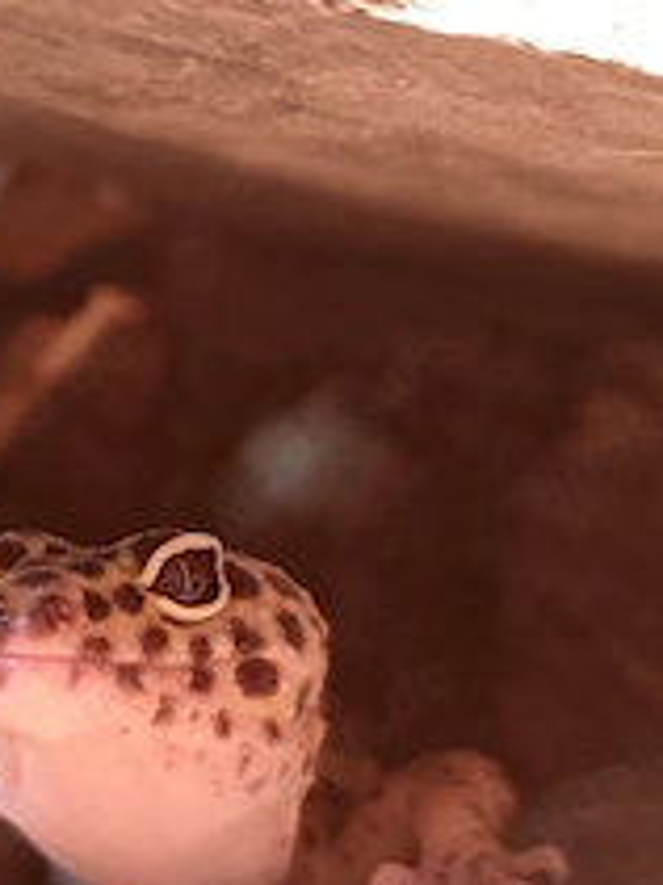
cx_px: 101
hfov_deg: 19.1
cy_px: 470
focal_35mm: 76
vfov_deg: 25.7
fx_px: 1943
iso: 2000
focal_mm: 6.19
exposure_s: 1/100
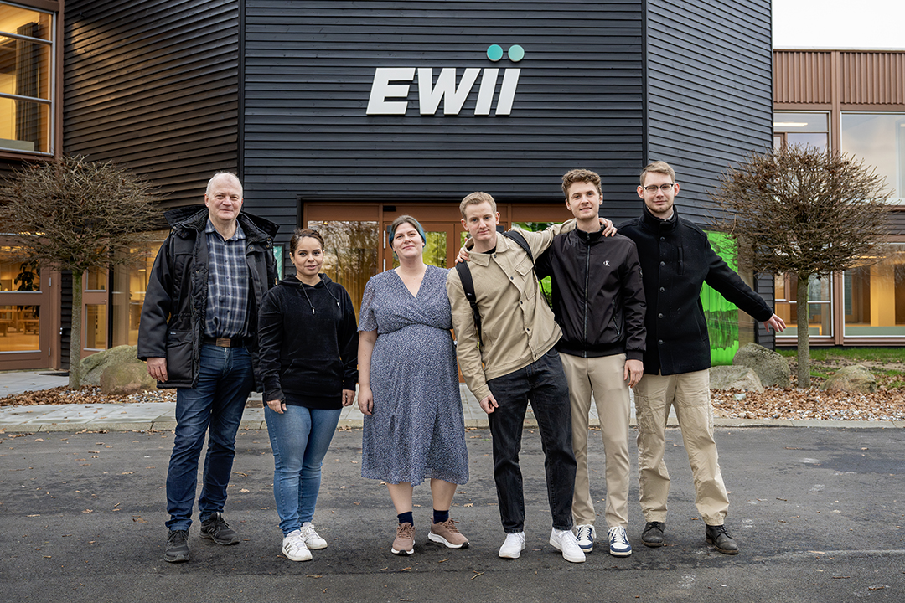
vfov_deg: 38.4
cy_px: 302
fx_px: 867
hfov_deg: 55.1
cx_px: 452
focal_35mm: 34
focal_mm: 34.5
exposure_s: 1/320
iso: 3200
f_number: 4
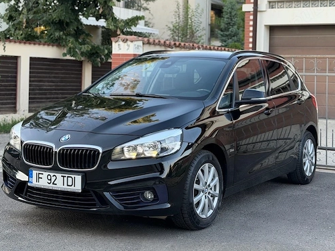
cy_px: 105
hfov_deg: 33.2
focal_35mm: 58
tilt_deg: -1.8
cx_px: 150
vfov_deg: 25.2
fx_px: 561
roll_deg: -1.1
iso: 80
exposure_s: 1/151
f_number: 1.78
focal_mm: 6.76
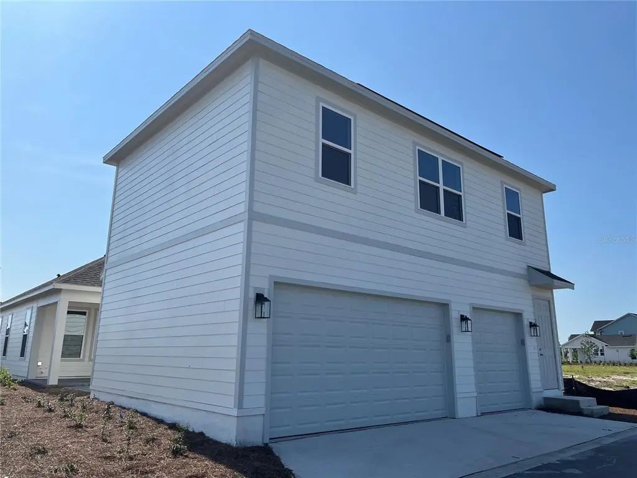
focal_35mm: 26
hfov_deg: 67.3
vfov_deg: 53.1
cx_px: 318
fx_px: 478
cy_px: 239
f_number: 1.6
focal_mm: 5.1
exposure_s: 1/5319
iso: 50
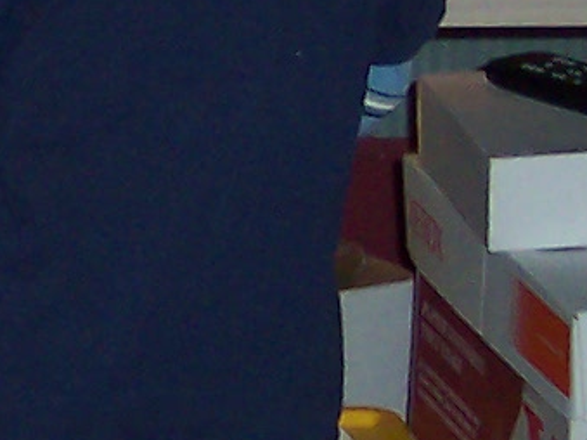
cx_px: -599
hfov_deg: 6.6
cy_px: 5
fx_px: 4899
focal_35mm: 289
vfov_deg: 5.1
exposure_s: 1/30
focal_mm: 8
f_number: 2.8
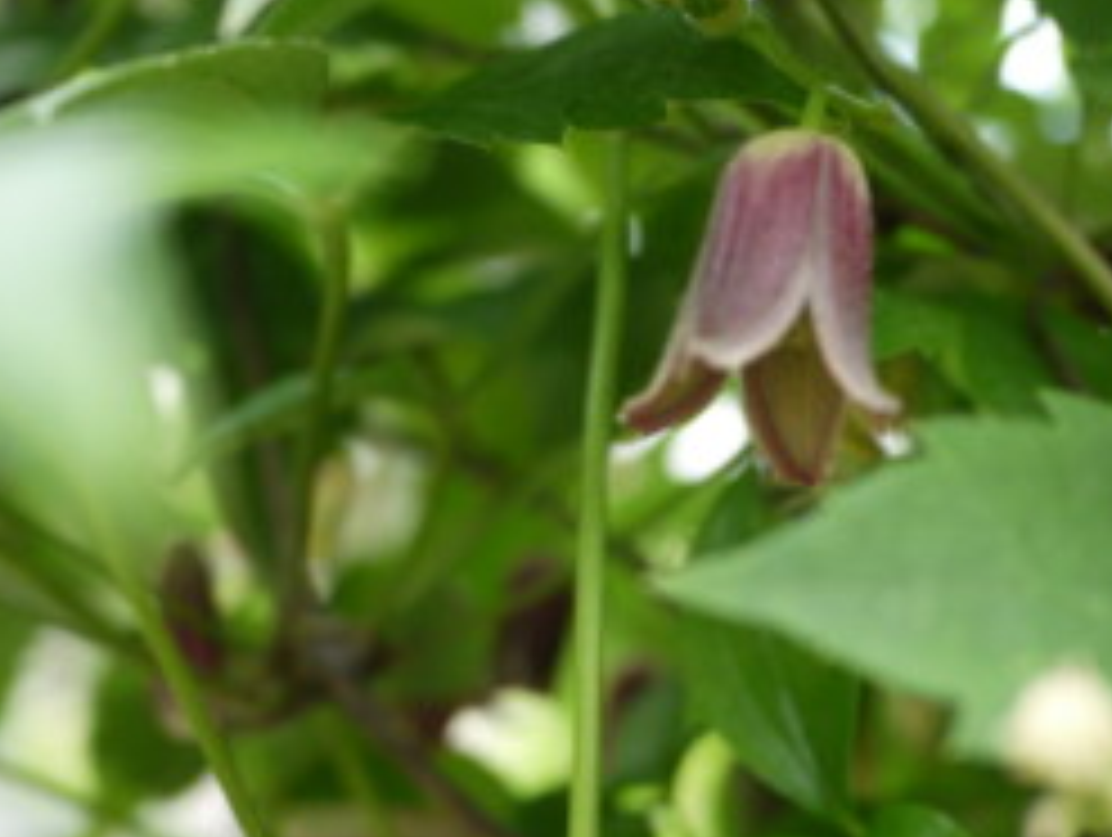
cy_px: 562
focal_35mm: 51
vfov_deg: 28.4
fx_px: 1641
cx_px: 815
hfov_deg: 36.7
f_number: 2.5
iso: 100
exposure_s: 1/200
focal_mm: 14
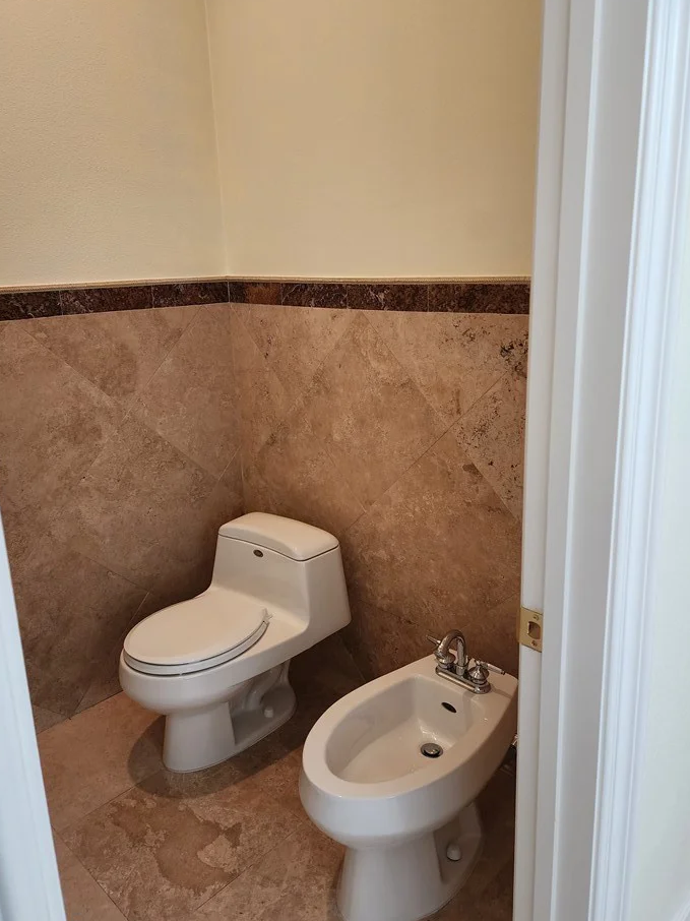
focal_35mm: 26
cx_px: 333
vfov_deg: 67.3
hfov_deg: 53.0
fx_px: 691
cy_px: 441
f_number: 1.8
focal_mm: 6.4
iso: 320
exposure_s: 1/120
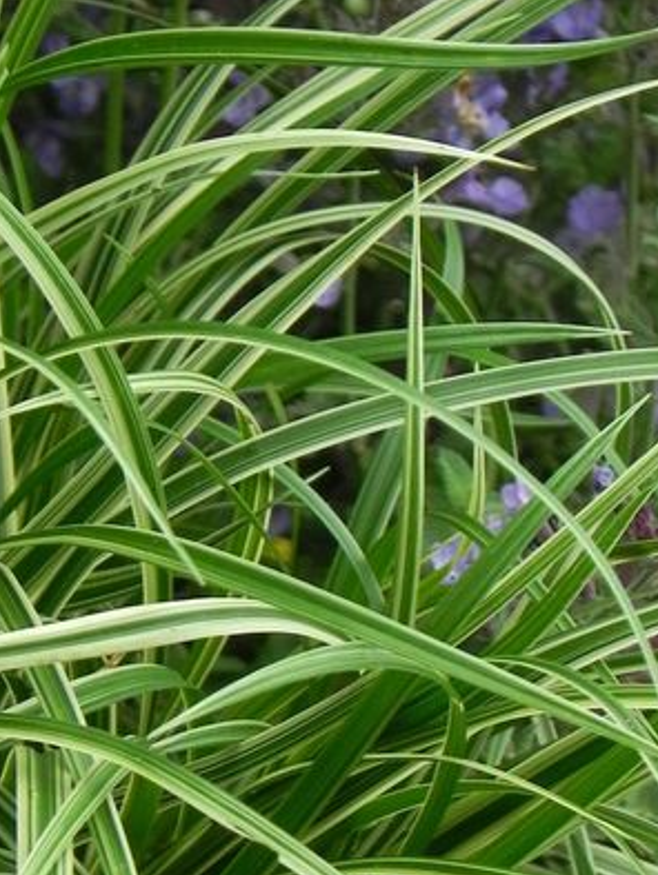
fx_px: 12684
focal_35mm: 501
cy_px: 600
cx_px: 158
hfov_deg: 3.0
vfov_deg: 4.0
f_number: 5
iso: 160
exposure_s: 1/25
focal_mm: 44
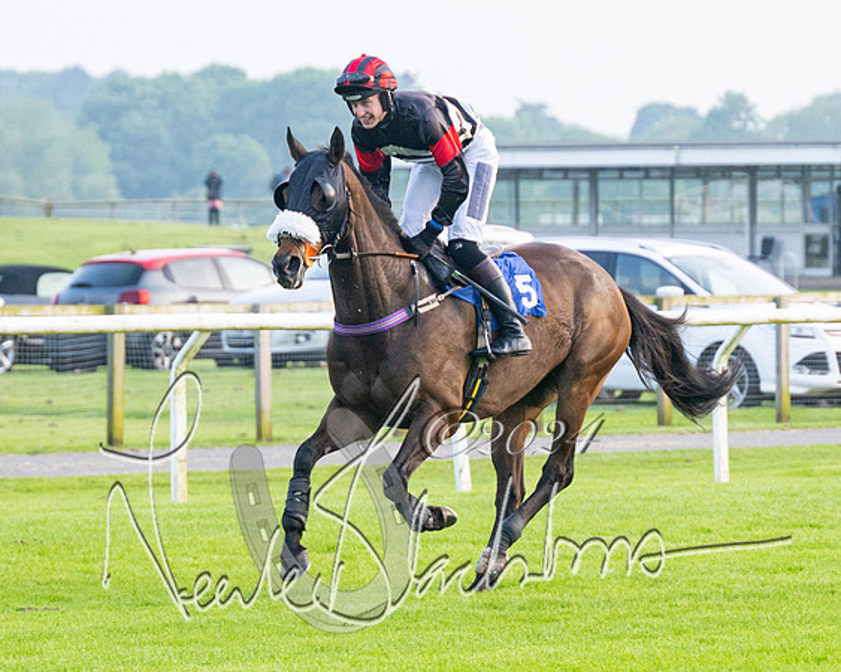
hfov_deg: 6.0
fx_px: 8042
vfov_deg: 4.8
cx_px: 509
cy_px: 250
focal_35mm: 323
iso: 400
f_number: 4
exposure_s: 1/640
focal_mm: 120
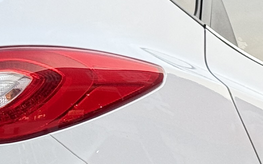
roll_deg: -0.6
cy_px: 170
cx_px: 13
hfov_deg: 8.0
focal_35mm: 262
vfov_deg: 5.0
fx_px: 1878
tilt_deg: +3.0
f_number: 1.78
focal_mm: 6.76
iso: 80
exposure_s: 1/292
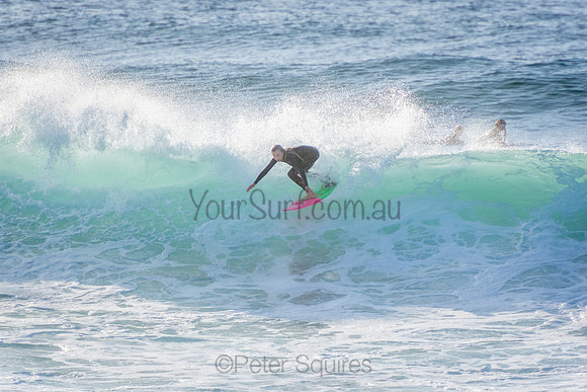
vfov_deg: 2.3
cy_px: 196
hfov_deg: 3.4
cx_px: 294
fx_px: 9785
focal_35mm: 600
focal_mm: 400
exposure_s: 1/2000
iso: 220
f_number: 5.6
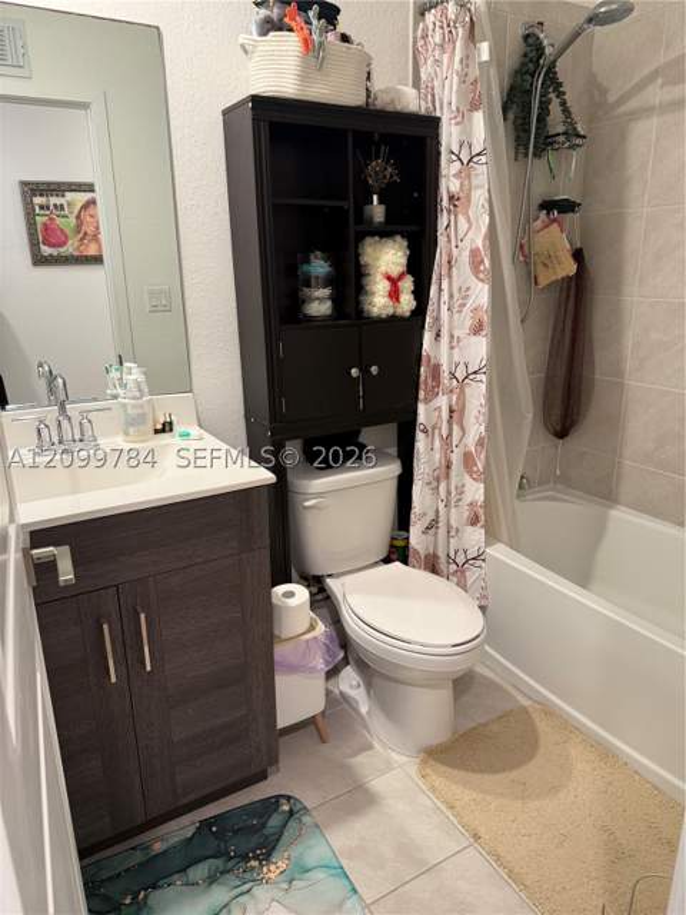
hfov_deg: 56.8
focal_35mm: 24
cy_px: 458
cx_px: 343
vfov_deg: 71.6
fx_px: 634
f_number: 1.78
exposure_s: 1/60
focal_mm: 6.76
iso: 200
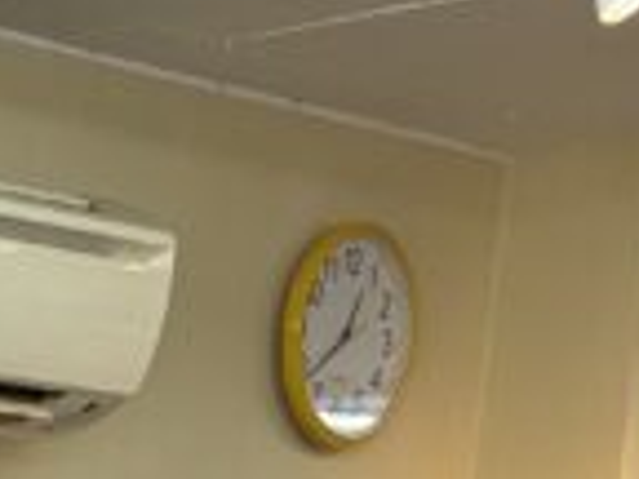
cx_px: -1225
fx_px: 3157
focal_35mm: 171
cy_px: 1446
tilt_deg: -10.5
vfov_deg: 7.6
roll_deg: -0.5
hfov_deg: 9.4
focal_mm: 6.76
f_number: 1.78
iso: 64
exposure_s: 1/196
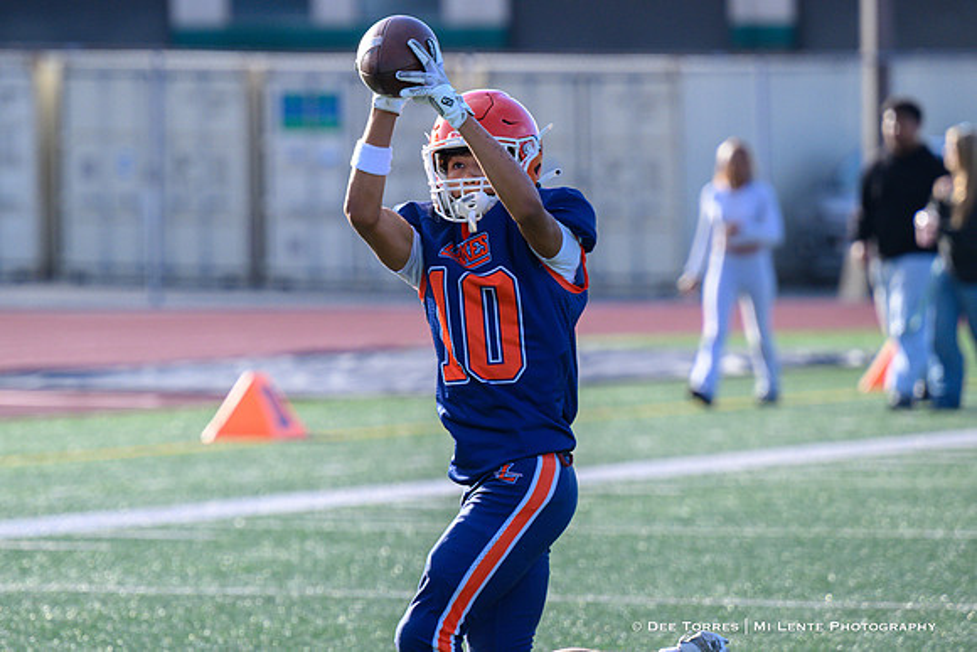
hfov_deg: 6.6
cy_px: 309
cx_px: 480
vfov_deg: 4.4
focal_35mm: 313
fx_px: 8509
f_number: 4.5
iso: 720
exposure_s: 1/2000
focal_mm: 250
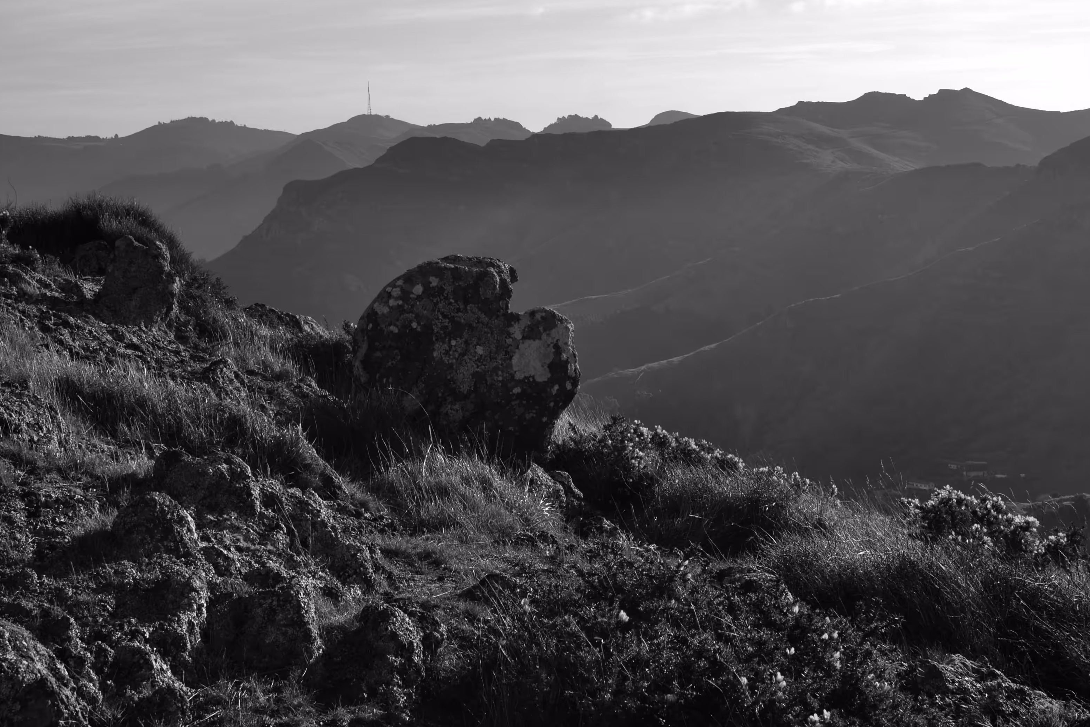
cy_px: 235
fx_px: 1877
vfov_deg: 21.8
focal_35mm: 62
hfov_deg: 32.4
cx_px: 583
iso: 100
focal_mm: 28
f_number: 8
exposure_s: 1/250
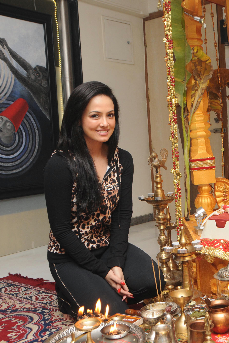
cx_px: 225
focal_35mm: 46
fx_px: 439
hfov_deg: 27.7
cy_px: 171
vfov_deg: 42.7
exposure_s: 1/125
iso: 400
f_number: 5.6
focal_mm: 20
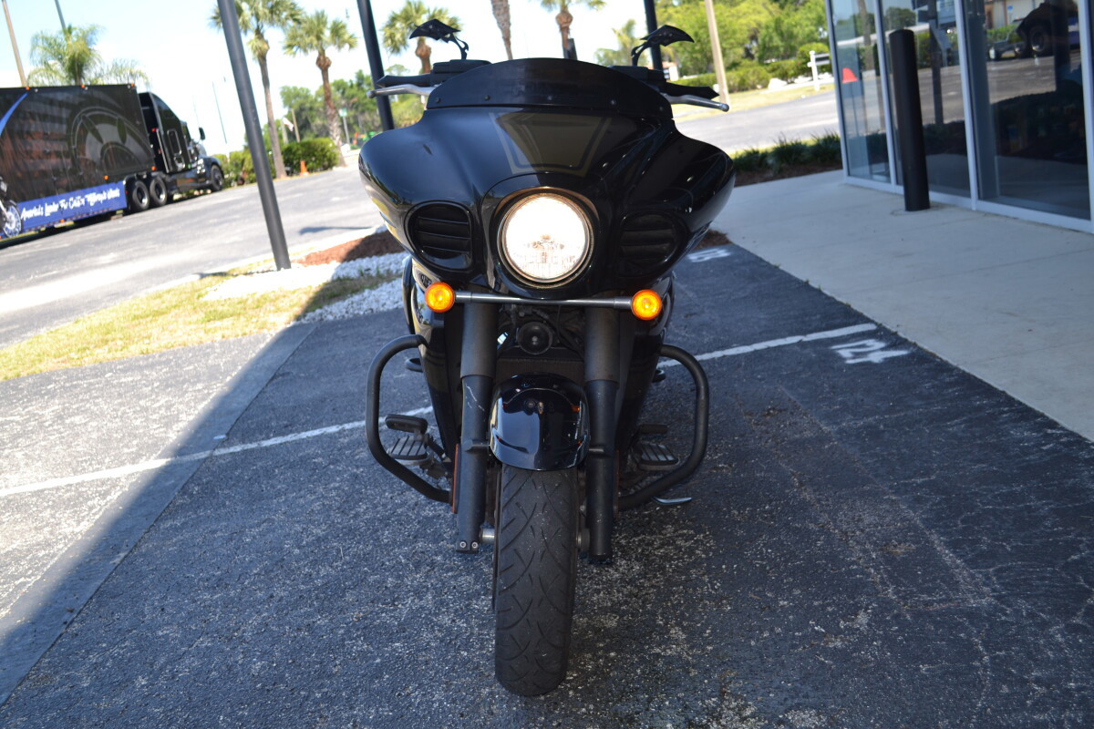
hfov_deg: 53.1
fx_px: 1094
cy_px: 364
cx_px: 547
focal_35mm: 36
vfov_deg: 36.9
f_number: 4.2
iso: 100
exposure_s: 1/200
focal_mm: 24
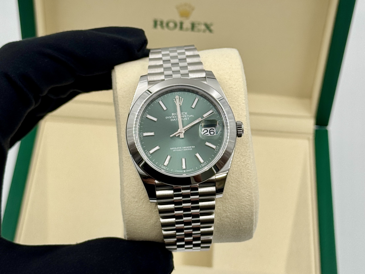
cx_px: 182
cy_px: 137
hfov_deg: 39.7
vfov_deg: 30.3
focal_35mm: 48
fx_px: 506
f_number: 1.78
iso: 64
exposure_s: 1/433
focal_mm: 6.76
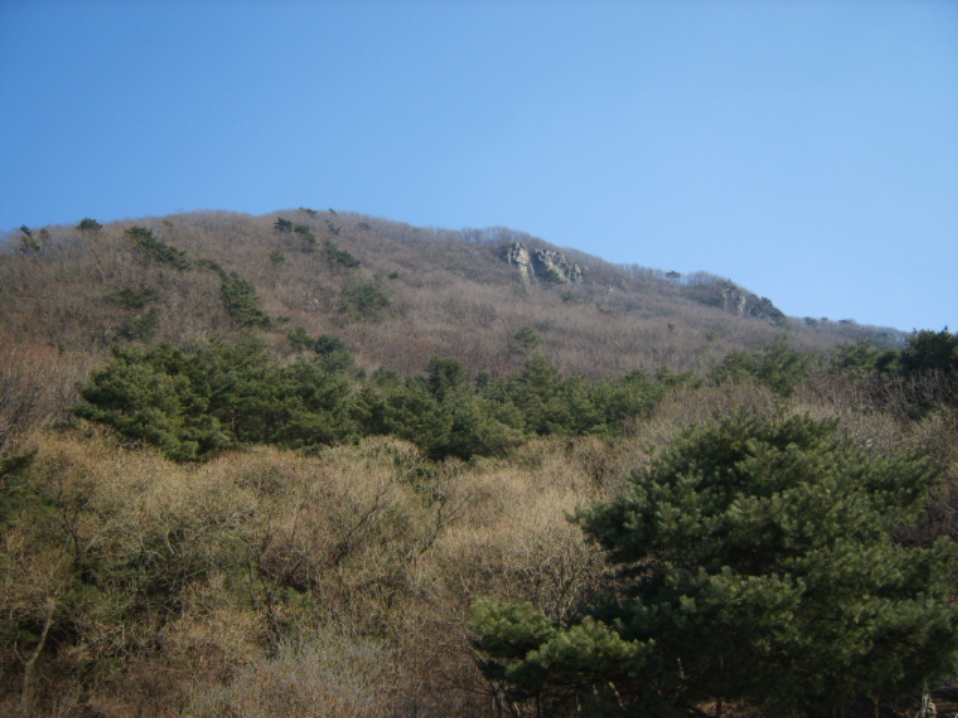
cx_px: 479
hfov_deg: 52.6
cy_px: 359
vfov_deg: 40.7
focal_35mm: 35
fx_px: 969
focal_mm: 7.4
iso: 50
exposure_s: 1/1000
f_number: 2.8
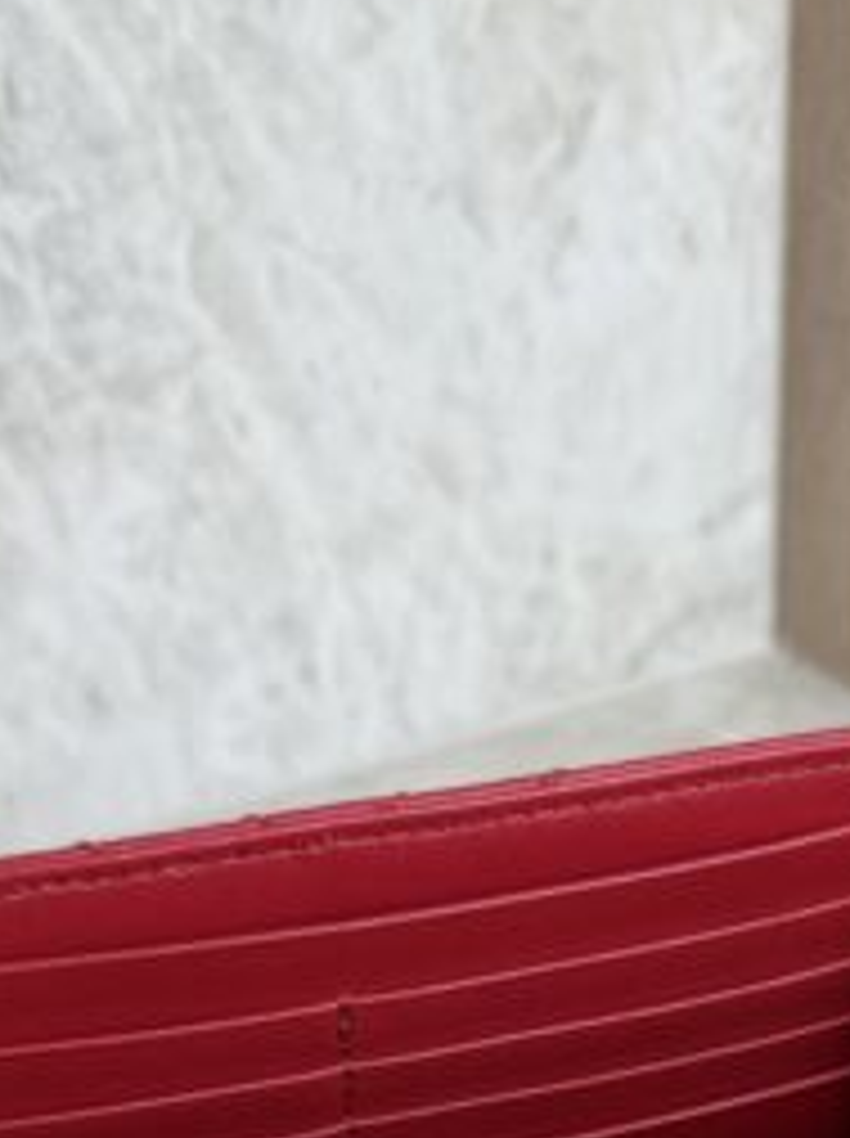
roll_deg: +0.9
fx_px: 2495
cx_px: 535
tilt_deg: -43.4
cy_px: 1727
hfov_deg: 19.3
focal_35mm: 76
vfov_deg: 21.4
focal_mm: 6.76
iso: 100
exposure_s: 1/120
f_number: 1.78
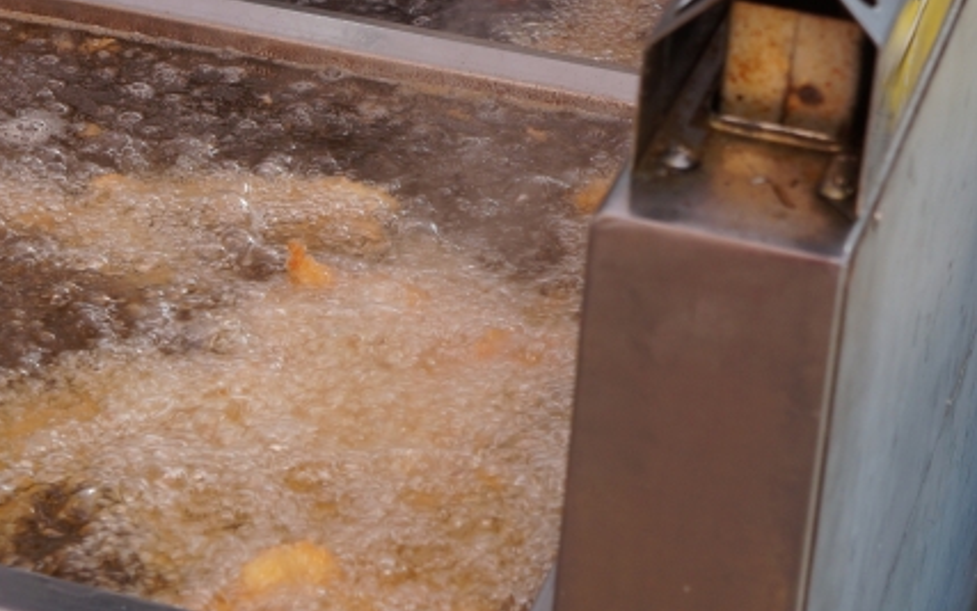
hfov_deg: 16.5
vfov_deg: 10.4
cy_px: 78
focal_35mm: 125
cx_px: 144
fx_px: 3334
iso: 200
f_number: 6.3
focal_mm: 35
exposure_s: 1/160
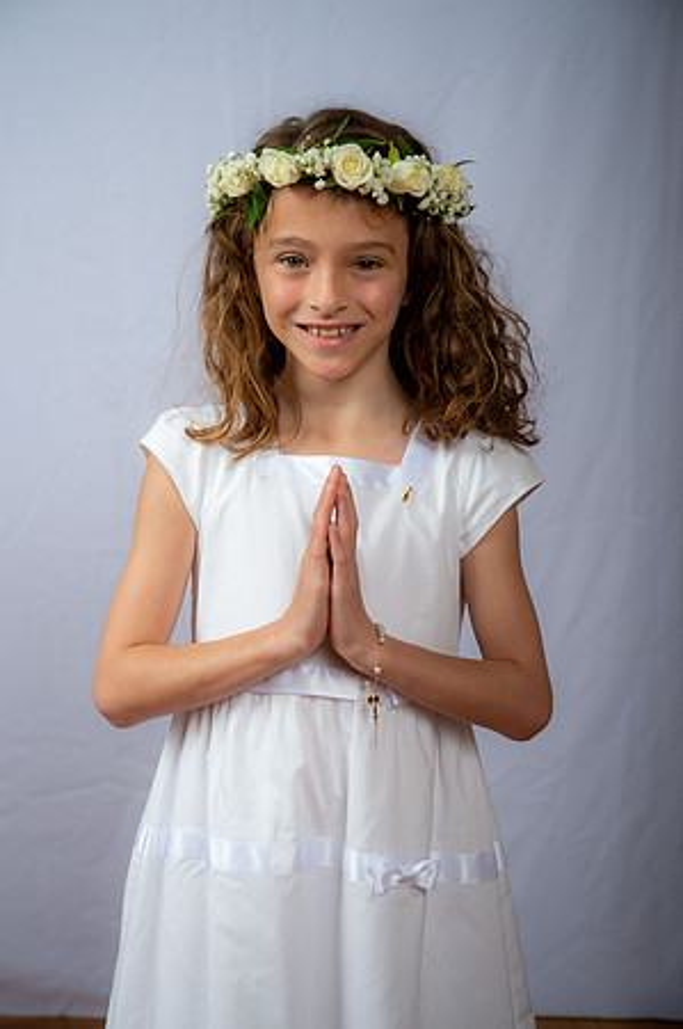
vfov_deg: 28.9
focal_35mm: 70
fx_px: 1997
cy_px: 514
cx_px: 342
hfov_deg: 19.4
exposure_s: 1/200
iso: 250
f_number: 6.3
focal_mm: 70
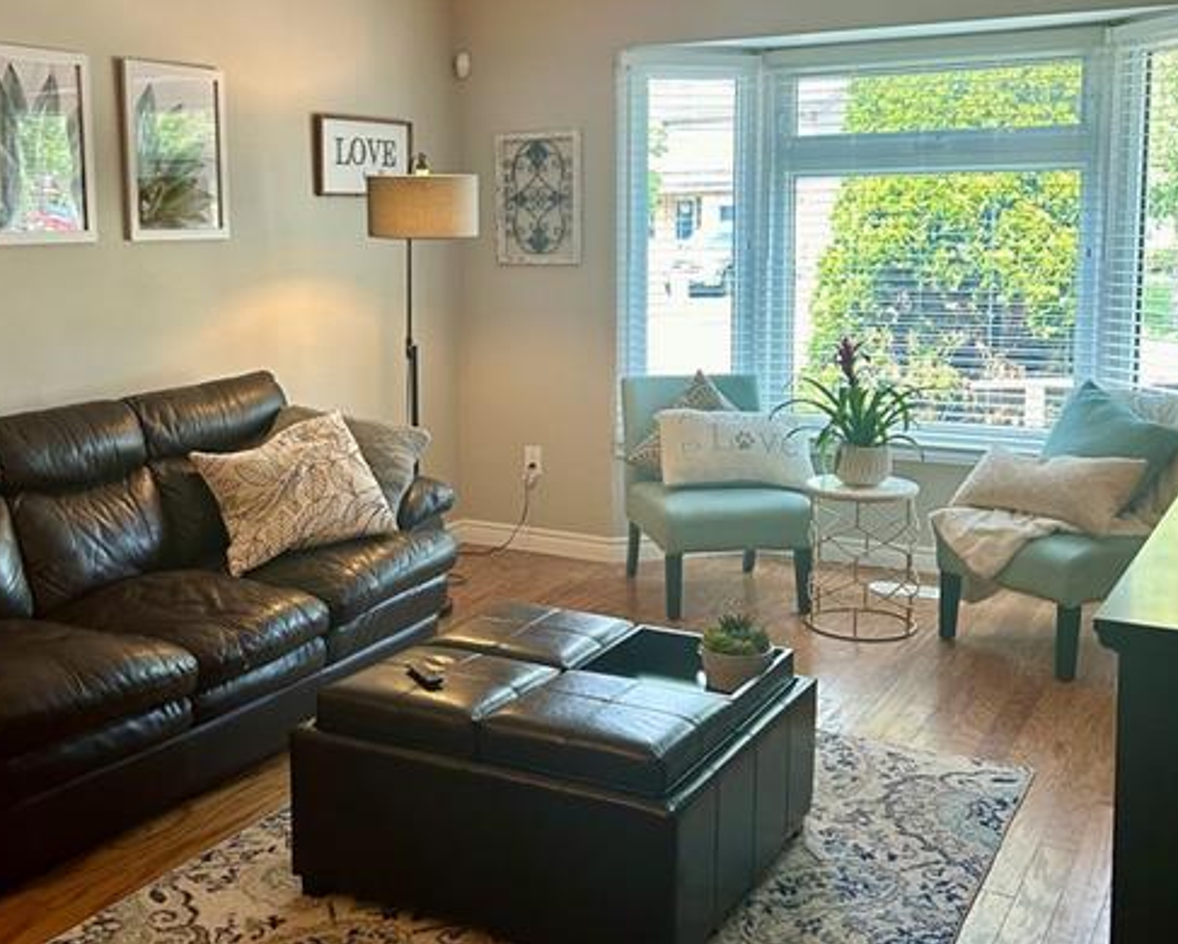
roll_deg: +0.1
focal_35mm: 40
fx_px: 1395
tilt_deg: -6.0
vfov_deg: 37.2
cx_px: 510
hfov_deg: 45.7
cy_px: 365
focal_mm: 5.7
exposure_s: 1/120
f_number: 1.5
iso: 125
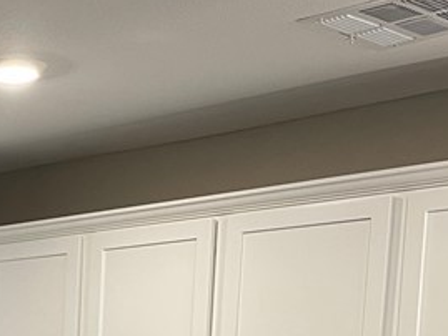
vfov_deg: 13.4
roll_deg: -0.7
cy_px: 605
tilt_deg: -8.6
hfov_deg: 18.6
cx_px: -117
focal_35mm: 99
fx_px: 1282
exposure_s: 1/60
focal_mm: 4.2
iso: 125
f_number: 1.6
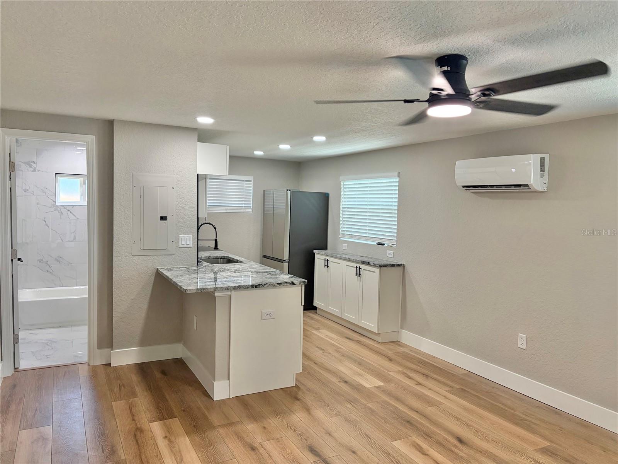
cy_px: 232
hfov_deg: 67.3
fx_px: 464
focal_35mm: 26
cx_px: 309
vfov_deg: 53.1
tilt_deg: -2.3
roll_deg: -1.3
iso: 125
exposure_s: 1/133
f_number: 1.6
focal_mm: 5.96
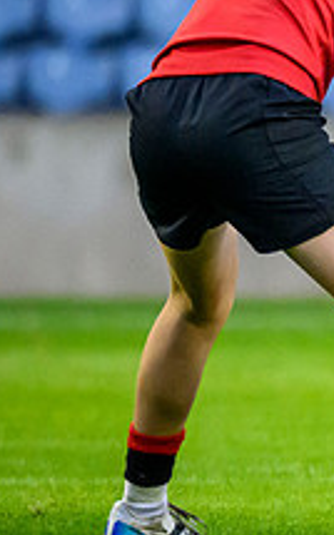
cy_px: 233
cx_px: 879
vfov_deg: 0.8
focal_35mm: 2551
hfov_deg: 0.5
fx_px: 37228
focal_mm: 560
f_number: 4
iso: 8000
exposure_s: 1/1250
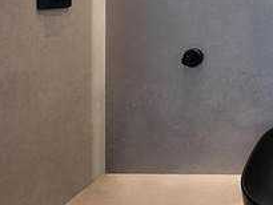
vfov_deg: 27.0
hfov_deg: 30.1
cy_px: -27
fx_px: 387
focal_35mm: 49
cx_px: 362
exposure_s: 1/1.67
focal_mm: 18
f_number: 8
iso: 125
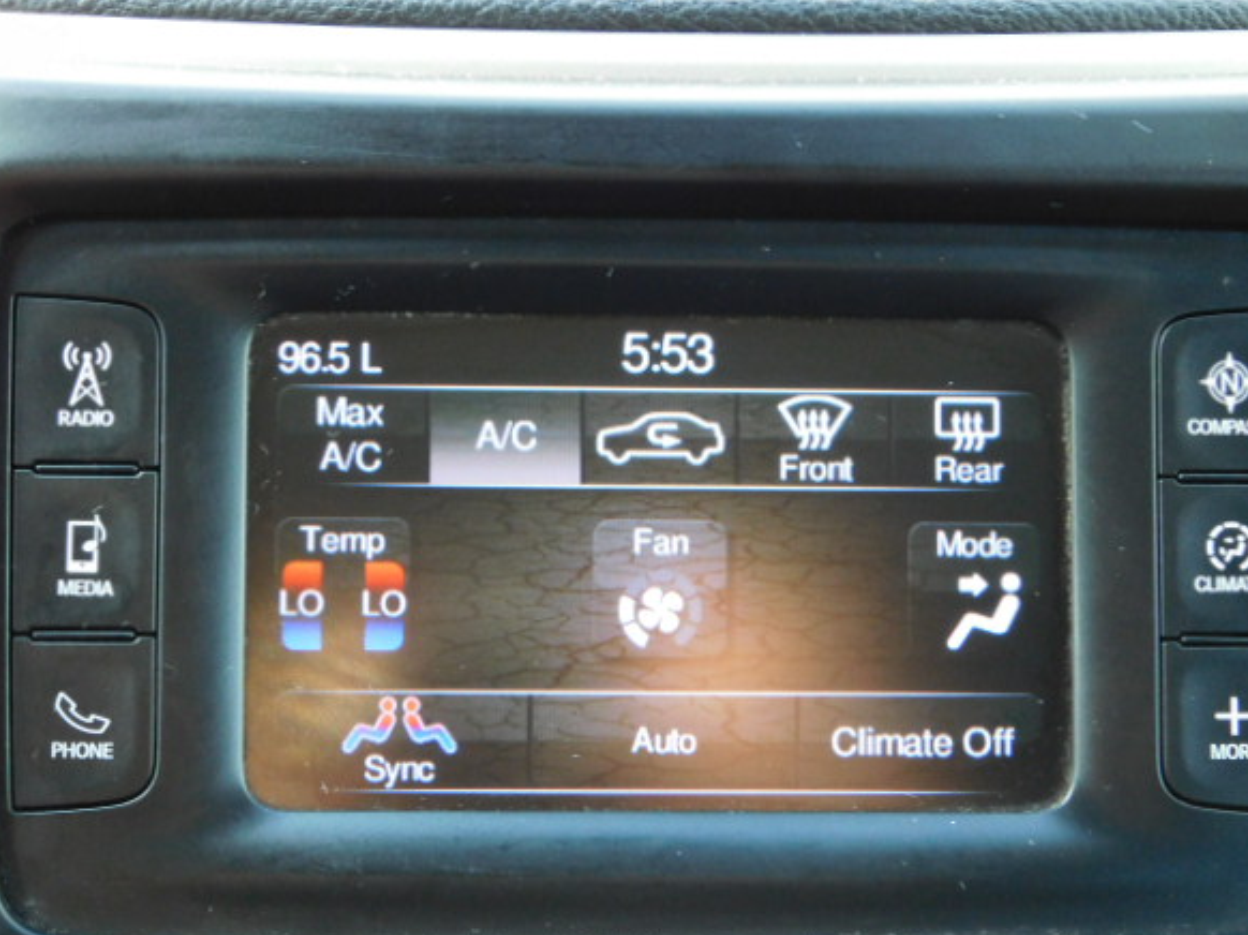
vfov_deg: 16.8
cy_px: 500
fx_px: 3171
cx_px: 663
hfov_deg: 22.3
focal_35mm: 88
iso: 320
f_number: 4.4
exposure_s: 1/30
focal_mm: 14.2
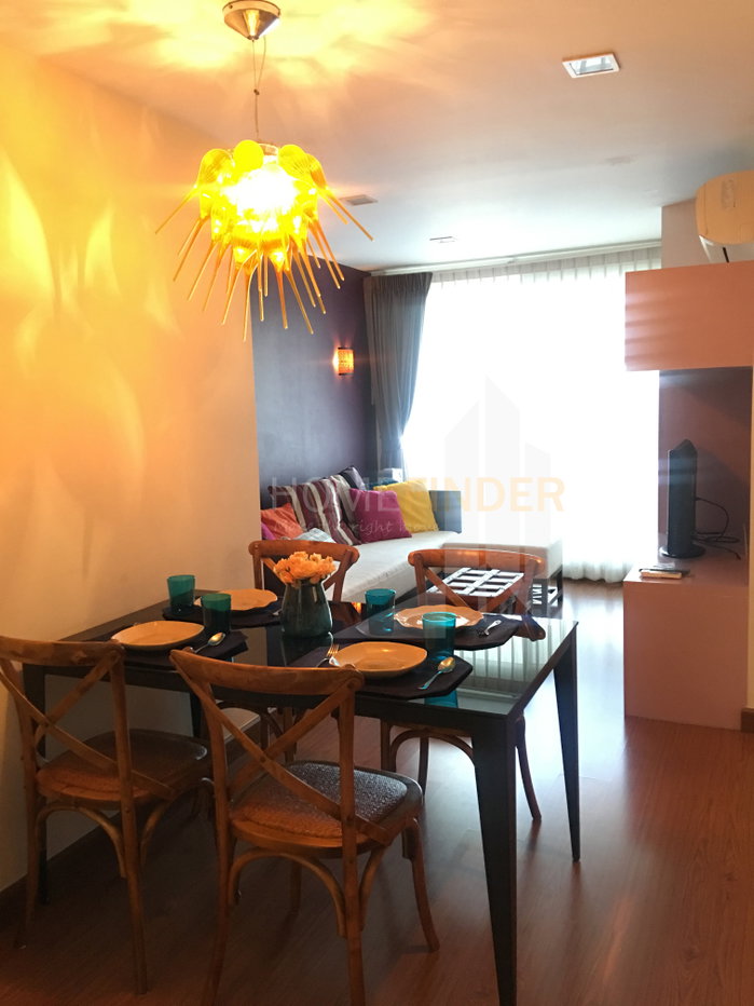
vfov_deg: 61.7
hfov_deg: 48.2
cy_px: 503
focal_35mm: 29
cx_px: 377
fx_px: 842
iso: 160
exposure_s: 1/8
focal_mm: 4.15
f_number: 2.2
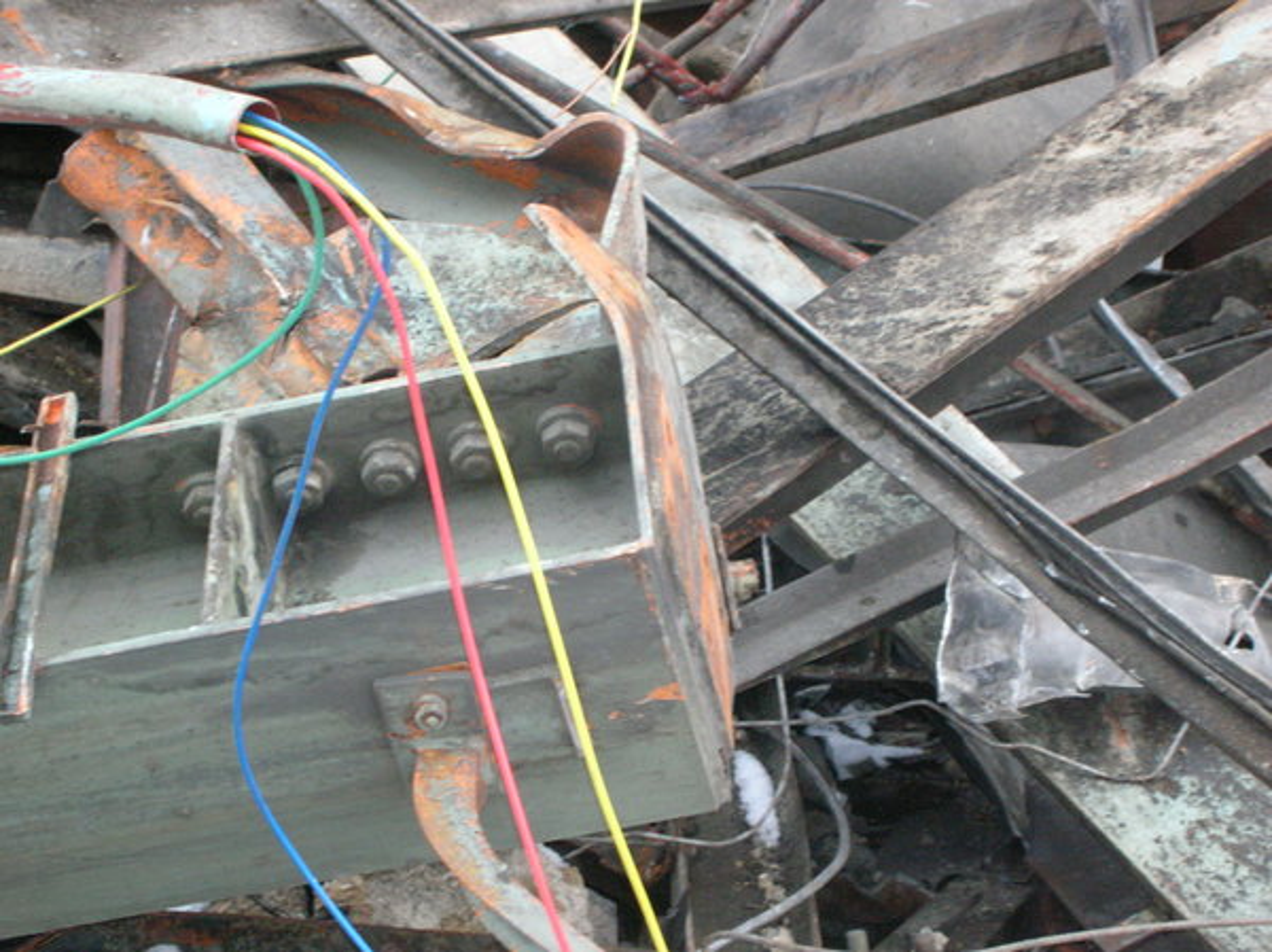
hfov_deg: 18.7
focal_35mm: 105
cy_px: 476
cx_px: 636
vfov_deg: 14.1
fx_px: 3855
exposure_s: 1/28.2
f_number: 4.9
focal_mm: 17.4
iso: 200
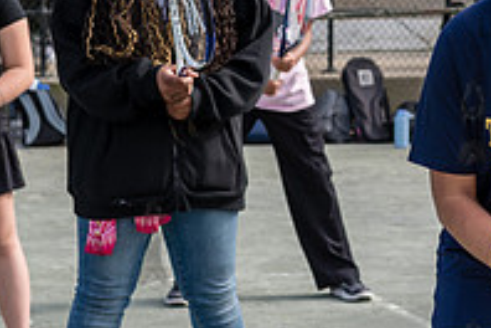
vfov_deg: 8.6
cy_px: 121
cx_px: 471
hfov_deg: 12.7
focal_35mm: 160
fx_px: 2182
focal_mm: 52
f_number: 4.5
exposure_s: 1/400
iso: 100
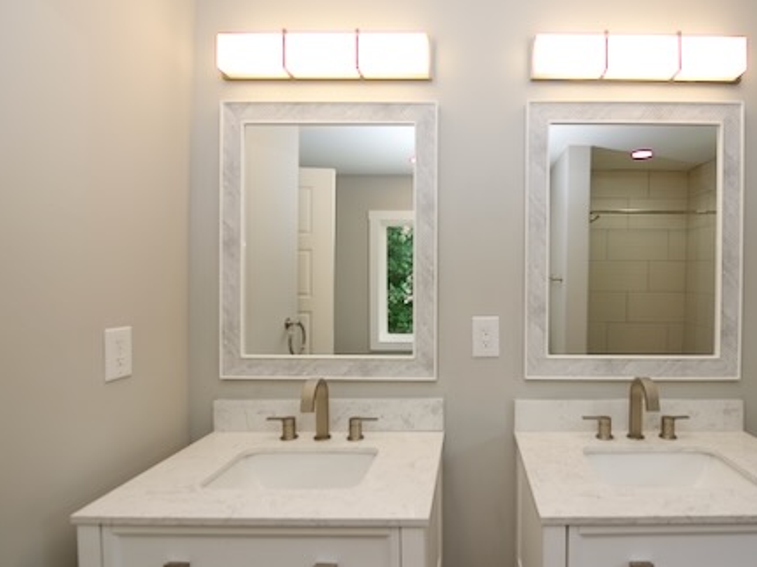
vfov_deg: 65.9
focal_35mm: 20
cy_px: 284
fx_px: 437
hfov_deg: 80.3
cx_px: 471
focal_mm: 14
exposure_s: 1/125
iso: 360
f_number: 5.6
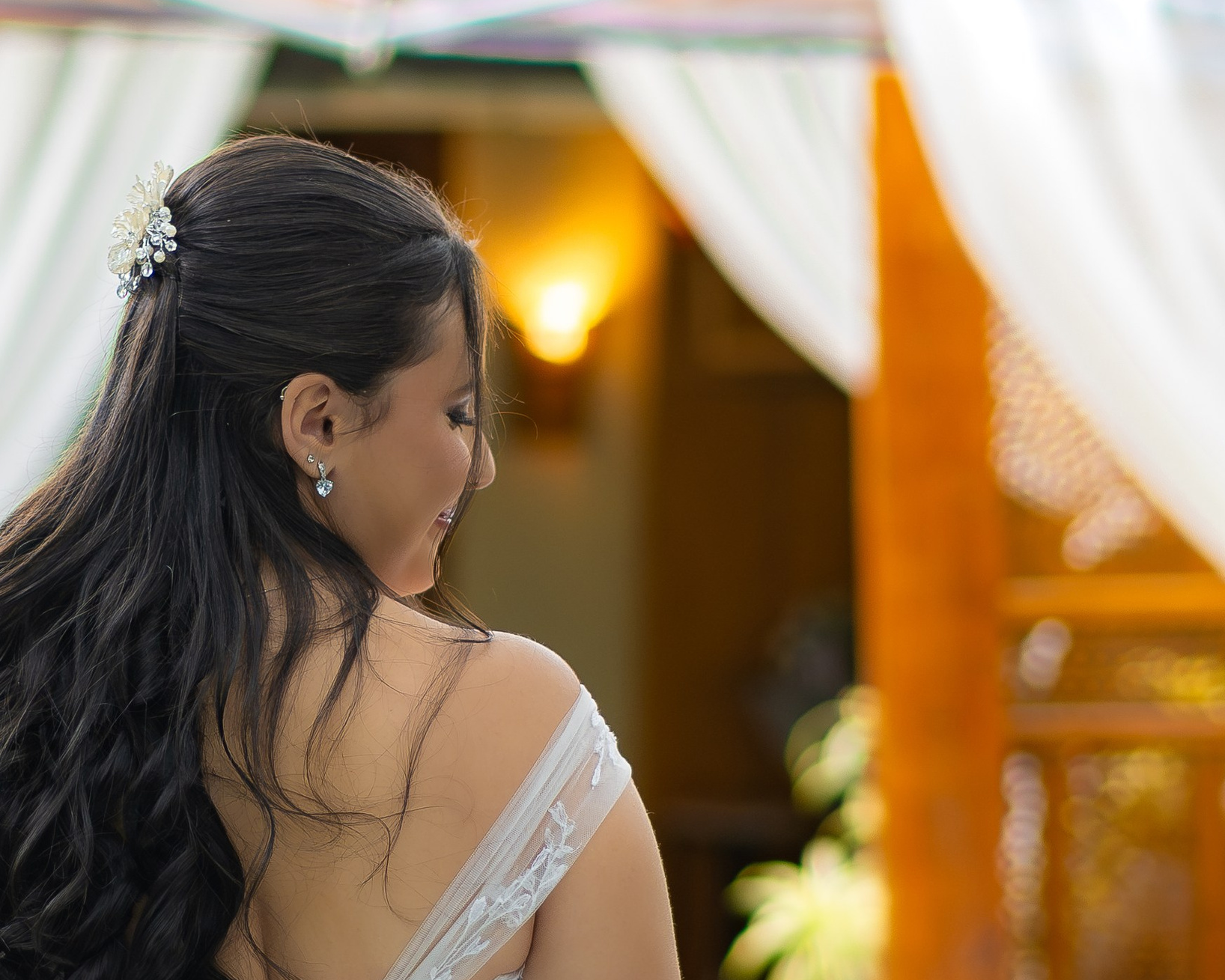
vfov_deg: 8.4
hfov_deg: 10.4
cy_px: 670
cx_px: 273
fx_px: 6708
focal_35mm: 185
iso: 400
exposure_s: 1/640
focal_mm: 56
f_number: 1.4
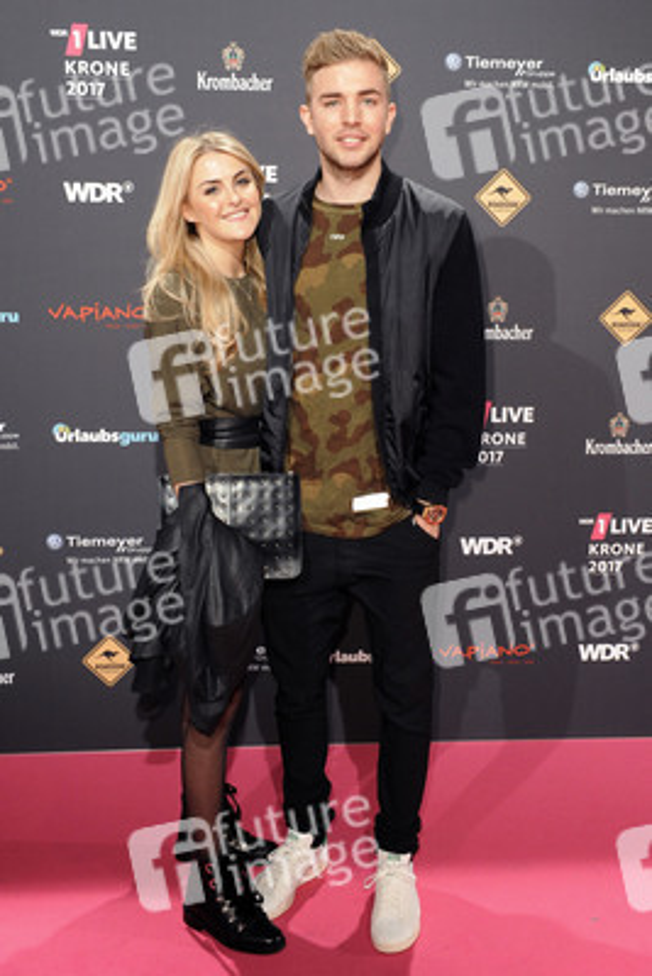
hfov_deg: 35.1
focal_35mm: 38
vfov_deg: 50.7
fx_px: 1031
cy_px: 488
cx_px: 326
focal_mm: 38
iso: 2500
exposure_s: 1/160
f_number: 6.3
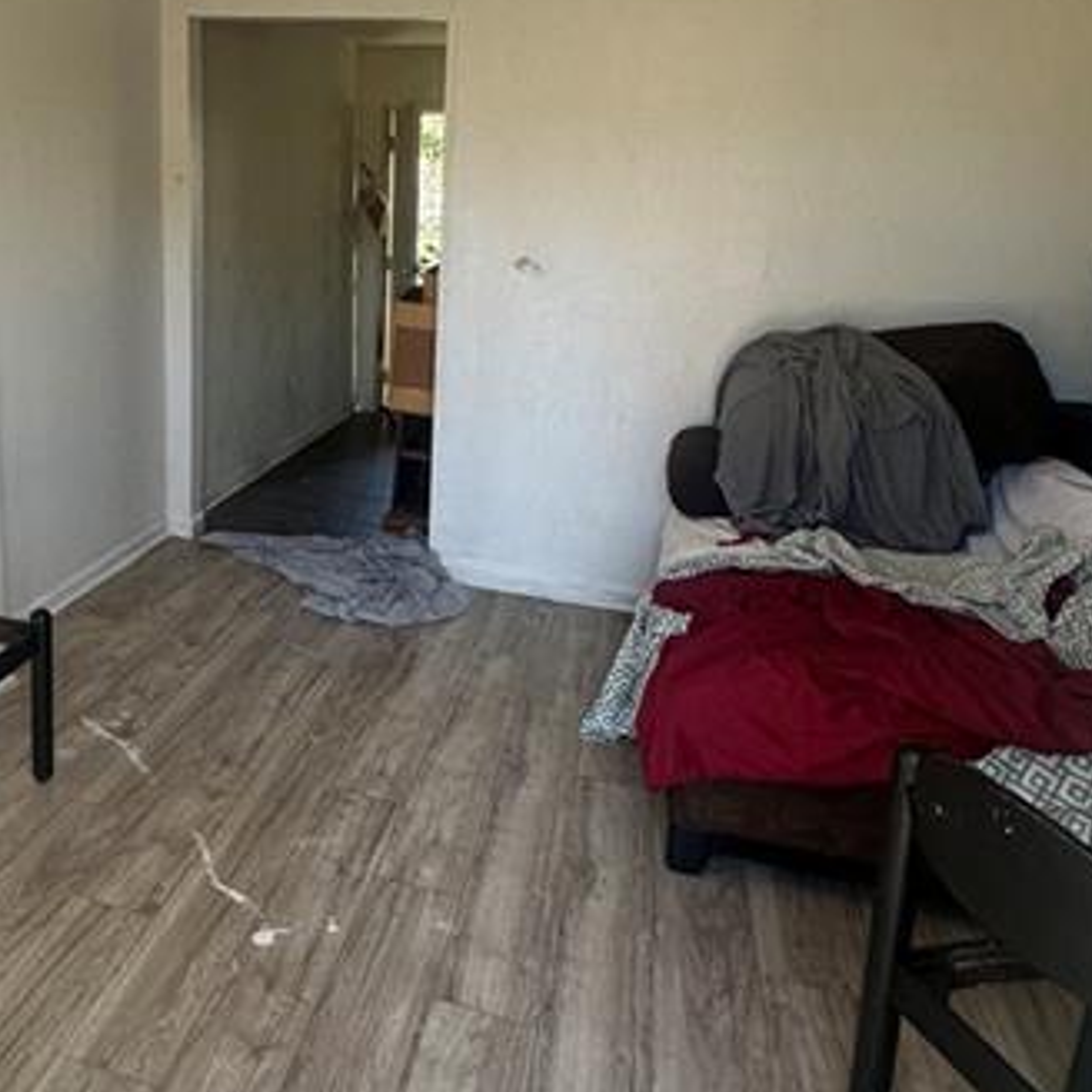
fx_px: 1035
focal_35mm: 29
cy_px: 429
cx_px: 260
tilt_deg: -13.6
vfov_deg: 55.2
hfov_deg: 52.9
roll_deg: -1.2
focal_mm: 2.22
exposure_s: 1/99
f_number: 2.2
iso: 100
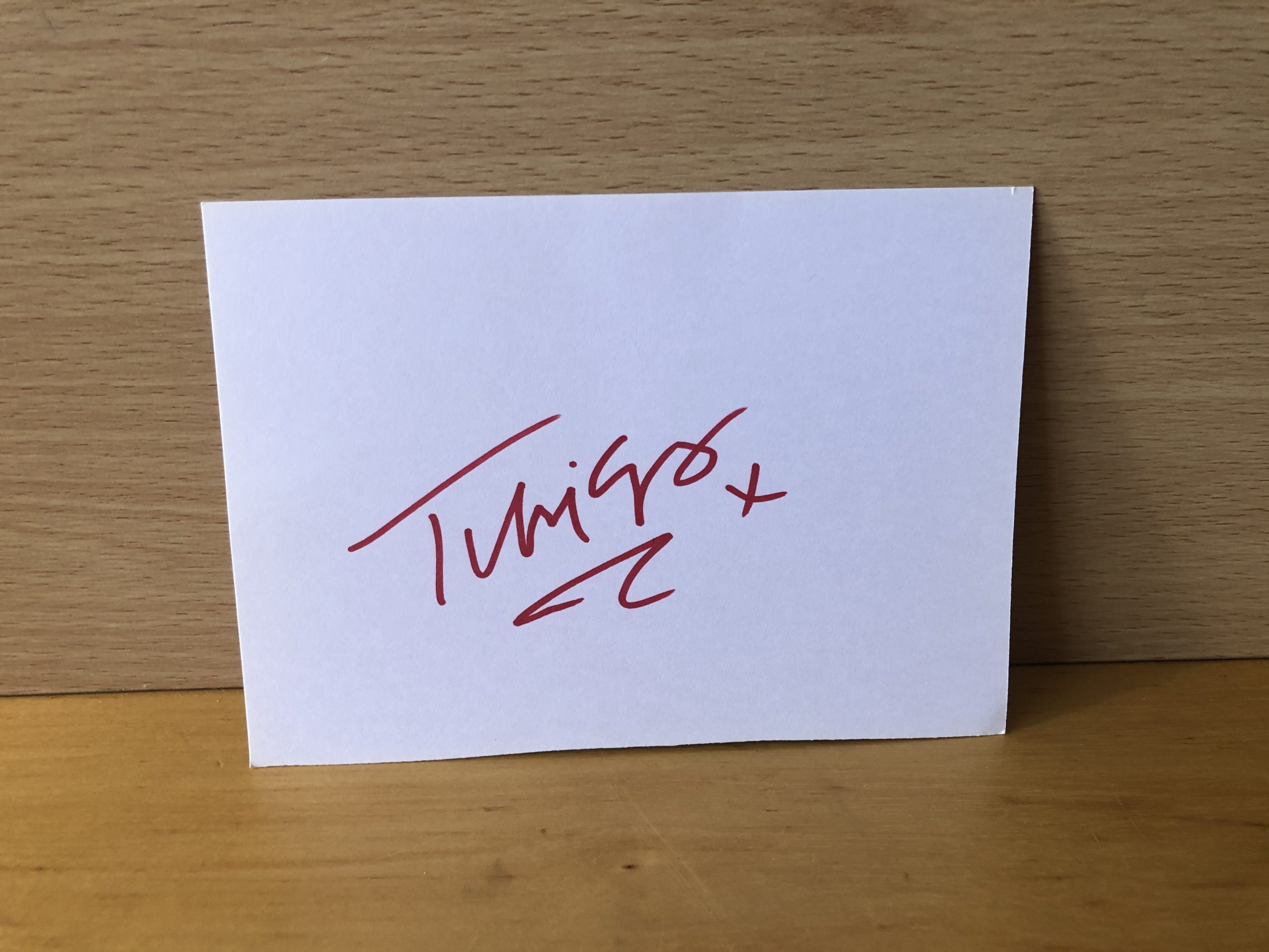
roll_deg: -0.3
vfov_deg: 49.7
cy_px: 476
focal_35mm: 28
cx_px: 634
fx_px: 1026
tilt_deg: -26.7
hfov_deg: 63.4
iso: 25
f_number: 1.8
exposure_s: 1/30
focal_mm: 3.99
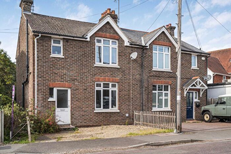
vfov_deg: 37.9
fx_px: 225
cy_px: 77
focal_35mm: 35
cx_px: 116
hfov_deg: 54.4
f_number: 9
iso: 250
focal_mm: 35
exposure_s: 1/250
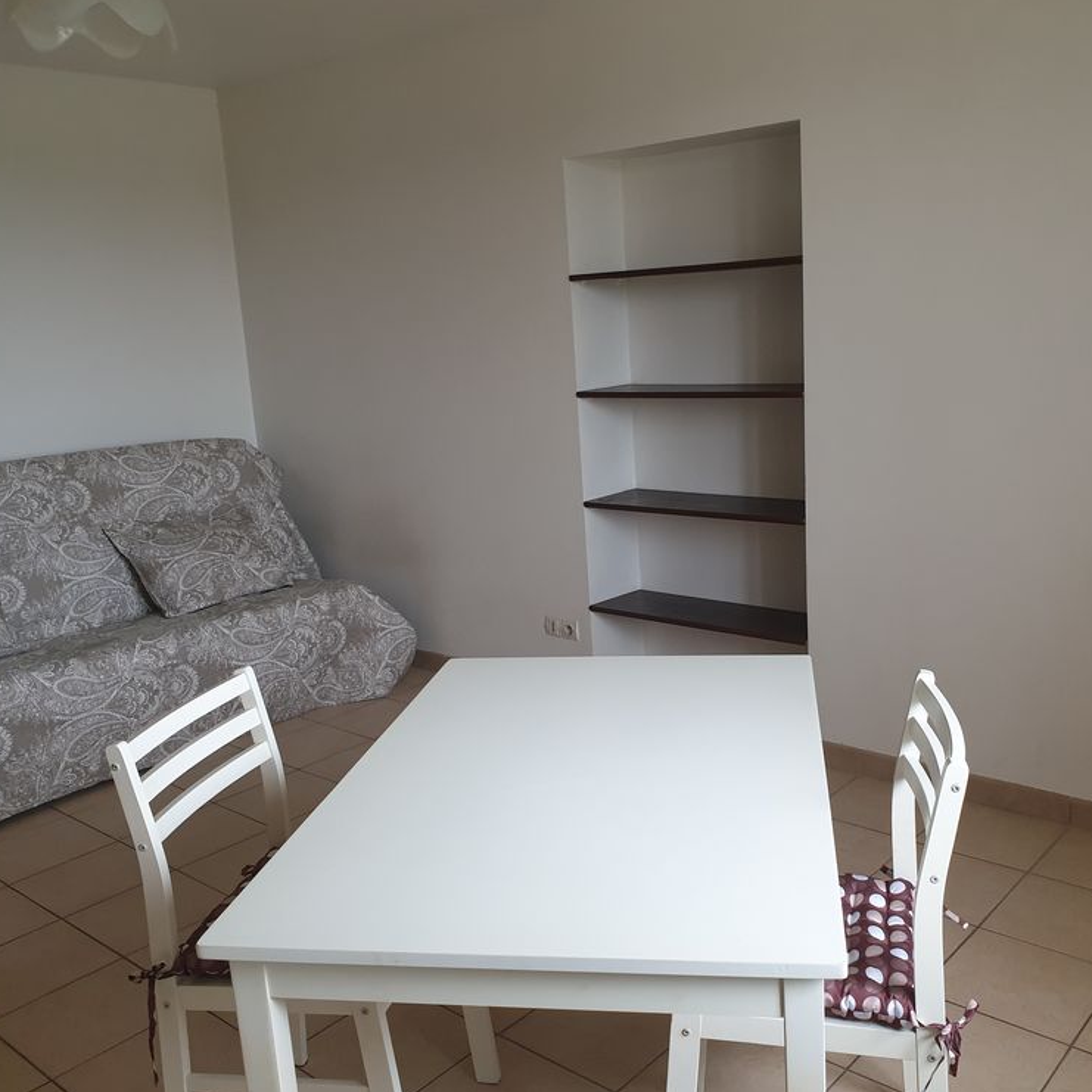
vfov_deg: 52.5
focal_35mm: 31
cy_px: 544
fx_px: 1106
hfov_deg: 52.4
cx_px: 601
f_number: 2.4
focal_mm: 4.3
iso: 200
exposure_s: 1/50
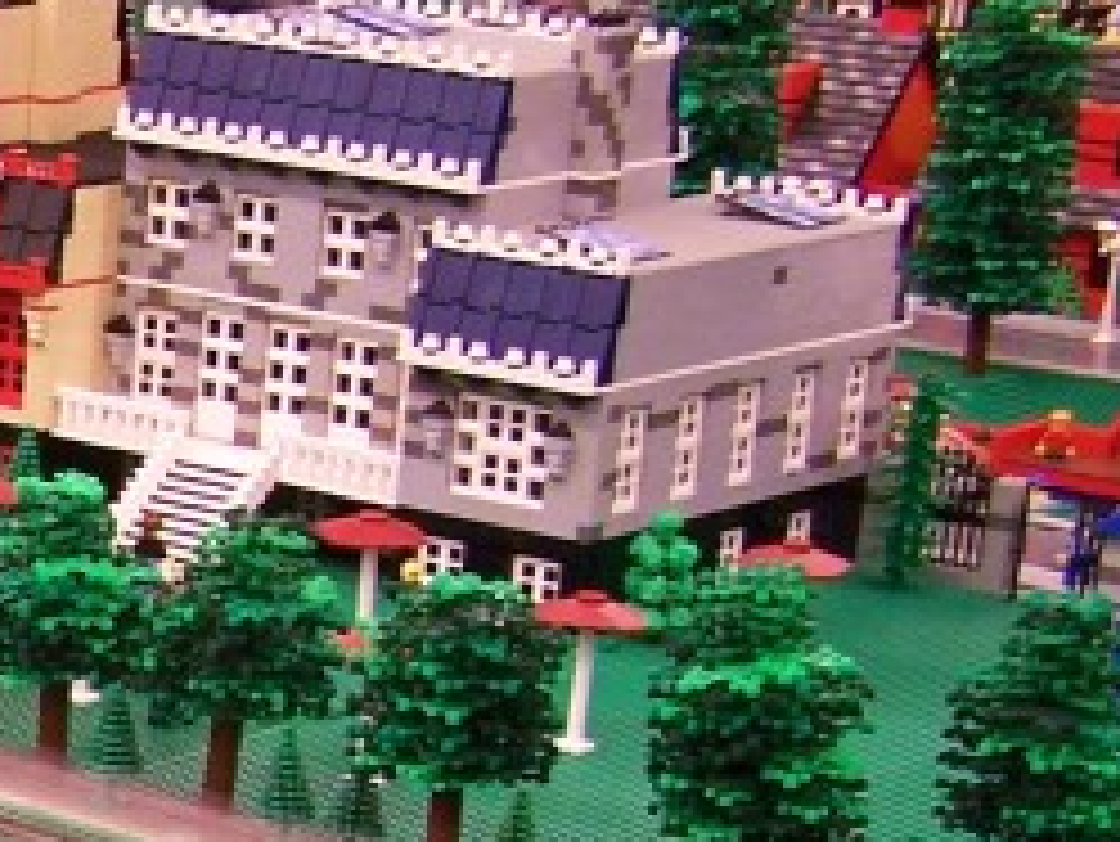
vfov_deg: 9.3
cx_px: -1062
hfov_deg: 11.5
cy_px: 1288
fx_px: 5050
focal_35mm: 156
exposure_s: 1/2
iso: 80
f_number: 2.8
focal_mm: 6.3
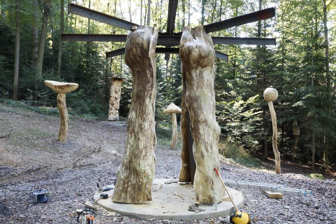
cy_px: 112
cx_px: 168
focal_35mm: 30
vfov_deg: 43.6
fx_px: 280
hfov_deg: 61.9
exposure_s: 1/40
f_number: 10
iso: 1600
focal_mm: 20
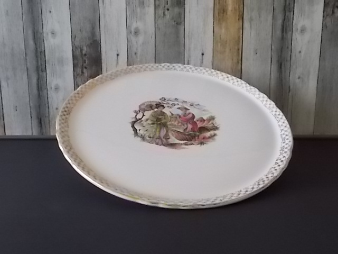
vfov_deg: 36.8
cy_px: 127
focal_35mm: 39
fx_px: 381
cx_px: 169
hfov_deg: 47.9
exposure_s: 1/125
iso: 720
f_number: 3.9
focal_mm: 6.9
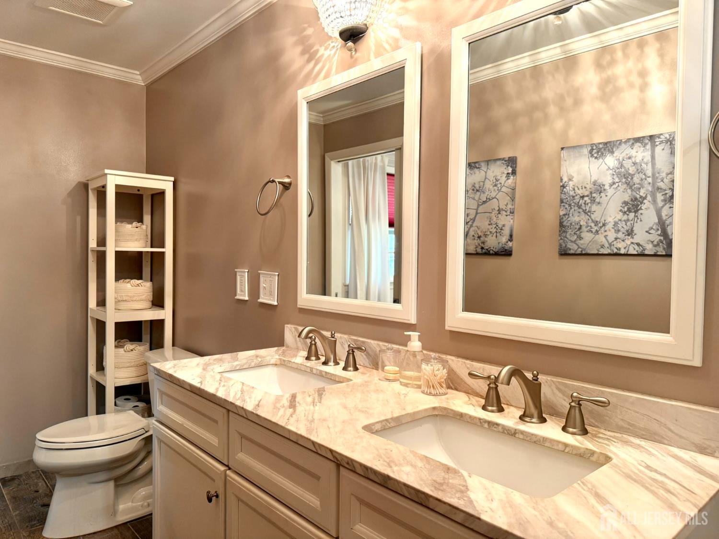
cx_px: 360
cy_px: 270
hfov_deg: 71.6
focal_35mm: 24
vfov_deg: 56.8
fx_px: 498
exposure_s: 1/60
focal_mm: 6.76
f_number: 1.78
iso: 160
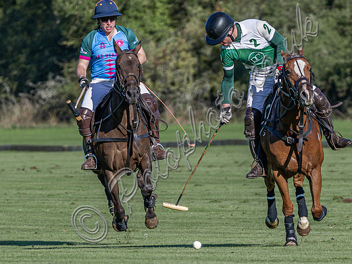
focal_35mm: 822
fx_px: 8361
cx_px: 232
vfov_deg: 1.8
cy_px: 282
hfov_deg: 2.4
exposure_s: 1/3200
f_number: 5
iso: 400
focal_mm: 260
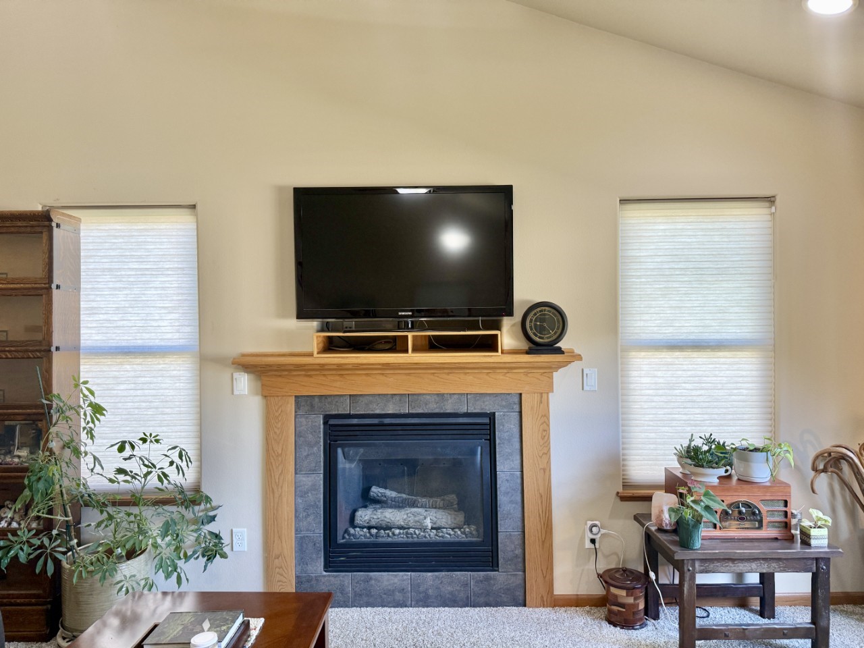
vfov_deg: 56.8
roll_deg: +0.5
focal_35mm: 24
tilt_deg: -0.9
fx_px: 599
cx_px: 432
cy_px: 324
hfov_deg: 71.6
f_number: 1.78
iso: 200
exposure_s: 1/120
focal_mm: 6.76
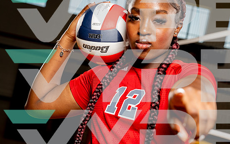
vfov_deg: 14.3
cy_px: 76
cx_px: 132
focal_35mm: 91
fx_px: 570
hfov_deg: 22.8
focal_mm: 70
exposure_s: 1/250
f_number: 5.6
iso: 100
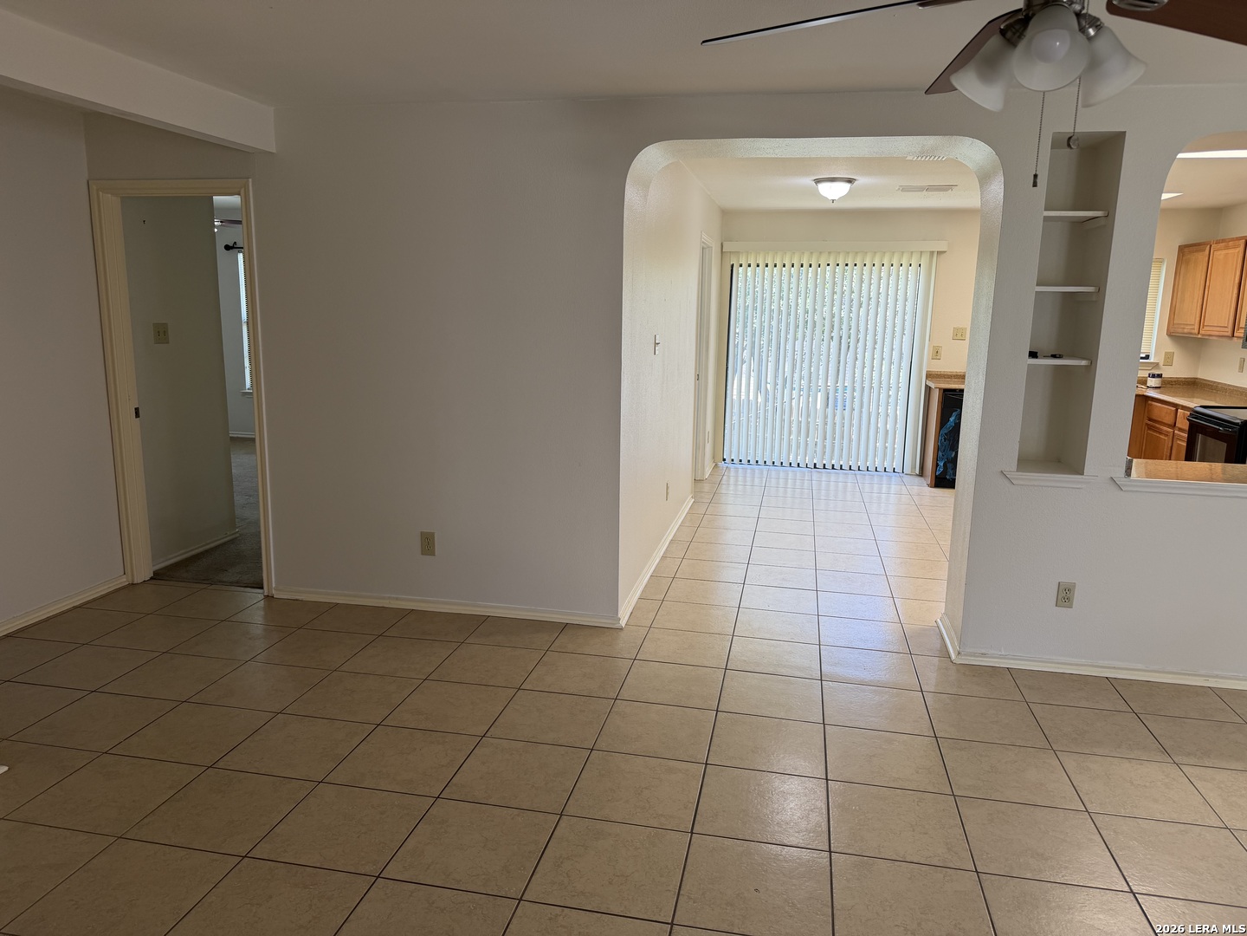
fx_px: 865
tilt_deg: -11.1
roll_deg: -0.7
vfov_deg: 56.8
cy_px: 468
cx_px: 624
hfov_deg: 71.6
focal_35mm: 24
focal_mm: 6.76
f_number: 1.78
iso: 80
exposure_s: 1/121
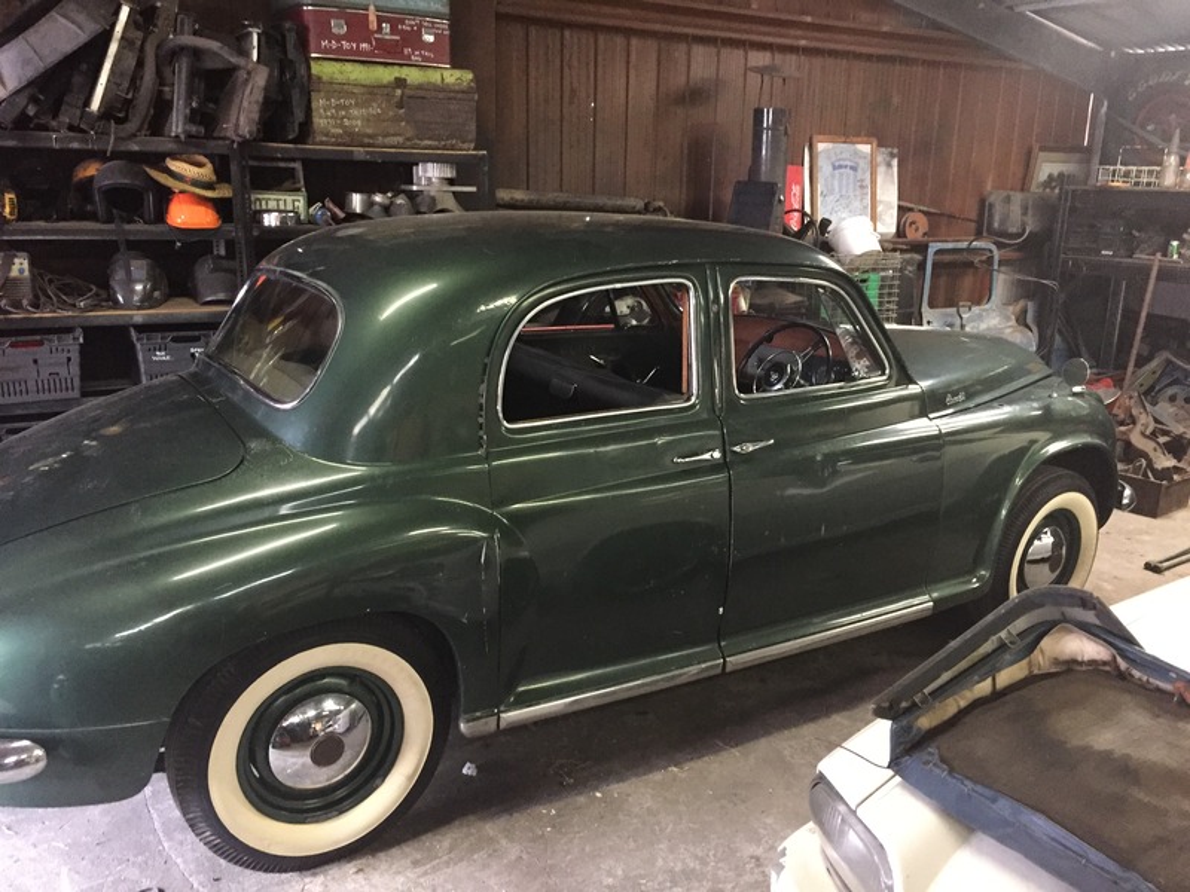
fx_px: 997
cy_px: 446
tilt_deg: -15.8
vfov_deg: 48.2
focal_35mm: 29
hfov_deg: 61.7
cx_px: 595
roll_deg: -0.4
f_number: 2.2
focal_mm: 4.15
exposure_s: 1/17
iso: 320
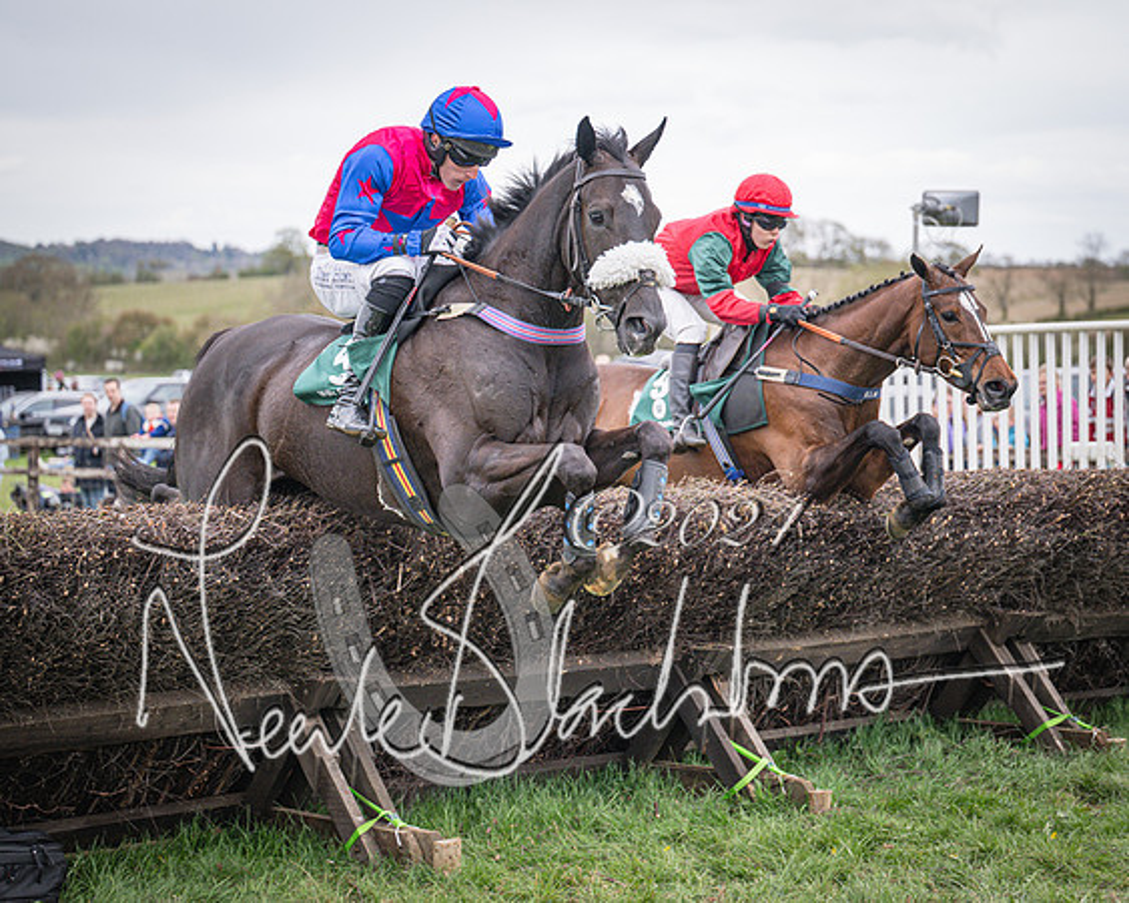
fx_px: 2788
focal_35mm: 83
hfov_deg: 22.9
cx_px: 578
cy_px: 452
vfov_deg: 18.4
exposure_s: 1/1600
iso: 800
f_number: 2.8
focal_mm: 70
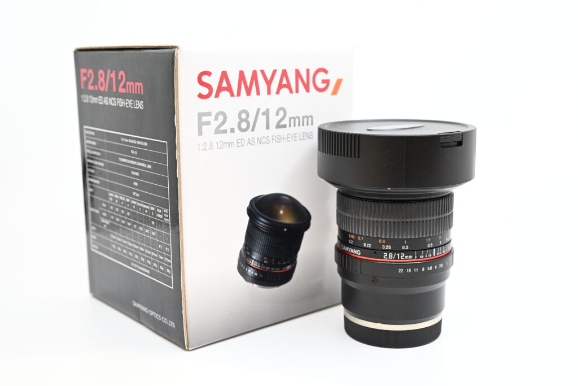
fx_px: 739
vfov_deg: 29.3
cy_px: 193
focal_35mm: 46
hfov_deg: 42.7
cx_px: 289
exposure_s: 1/100
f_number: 6.3
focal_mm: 46
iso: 640
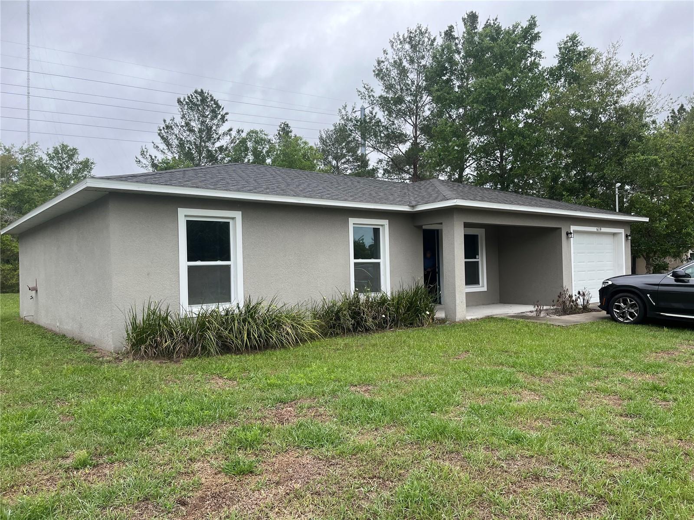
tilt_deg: -1.0
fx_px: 521
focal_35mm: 26
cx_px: 347
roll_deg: +1.4
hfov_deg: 67.3
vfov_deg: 53.1
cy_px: 260
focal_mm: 5.1
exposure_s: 1/782
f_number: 1.6
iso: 50
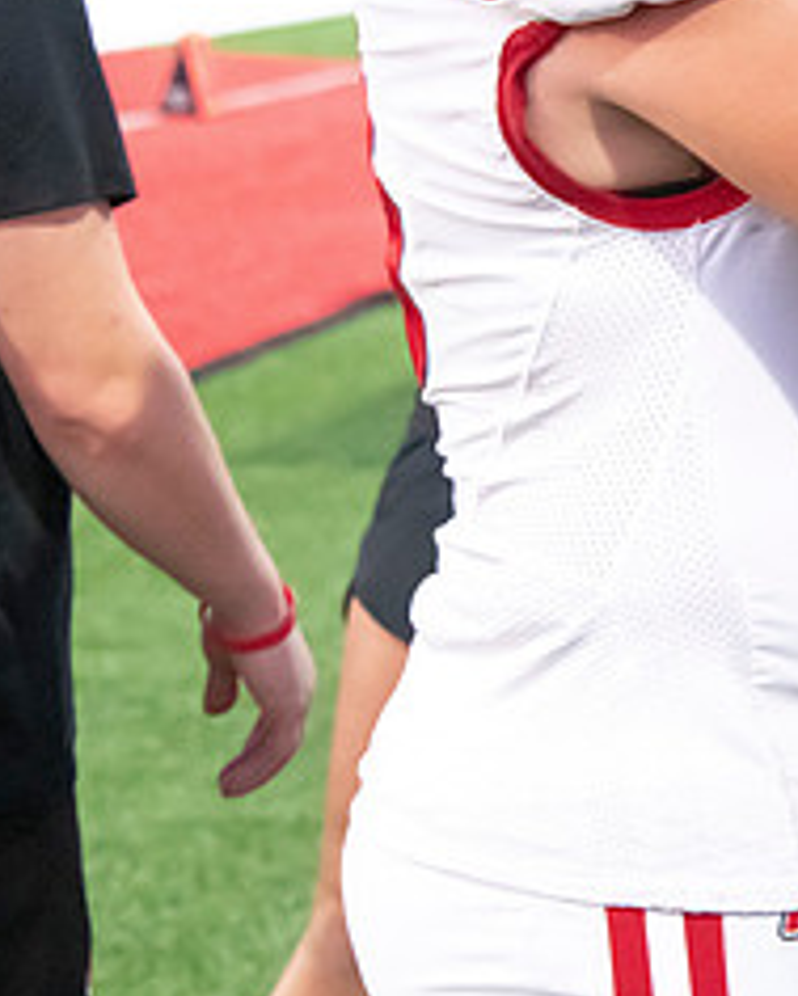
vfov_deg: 8.4
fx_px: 6815
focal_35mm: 231
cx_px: 1030
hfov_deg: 6.6
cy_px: 281
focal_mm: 100
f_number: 7.1
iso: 10000
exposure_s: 1/125
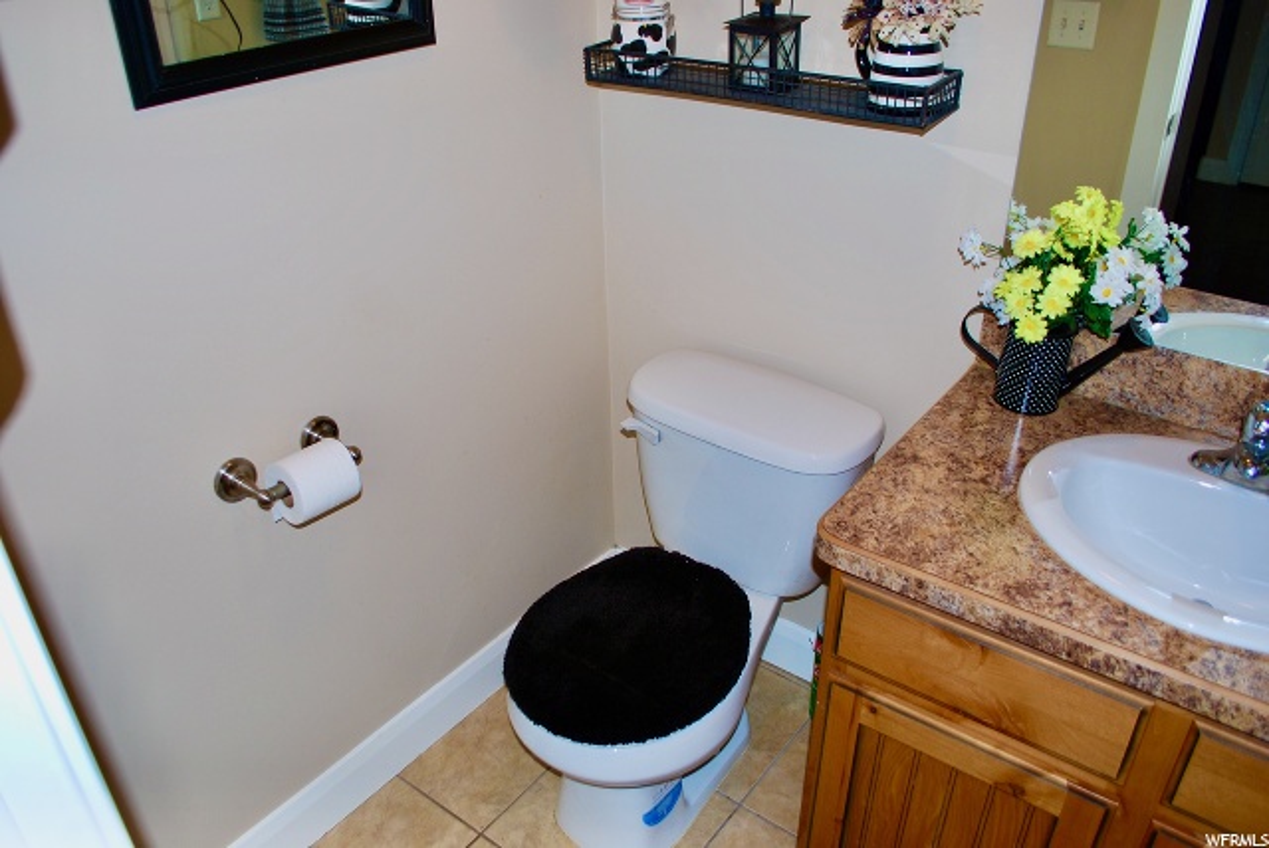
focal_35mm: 27
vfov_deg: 48.0
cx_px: 634
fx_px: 953
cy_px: 424
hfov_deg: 67.3
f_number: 3.5
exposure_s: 1/60
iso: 200
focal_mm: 18
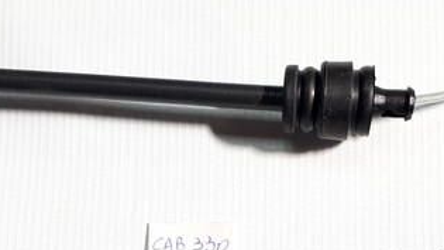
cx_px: 272
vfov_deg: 20.2
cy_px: 292
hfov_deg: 37.0
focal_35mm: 56
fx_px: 659
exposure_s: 1/100
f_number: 1.9
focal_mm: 3.6
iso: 64
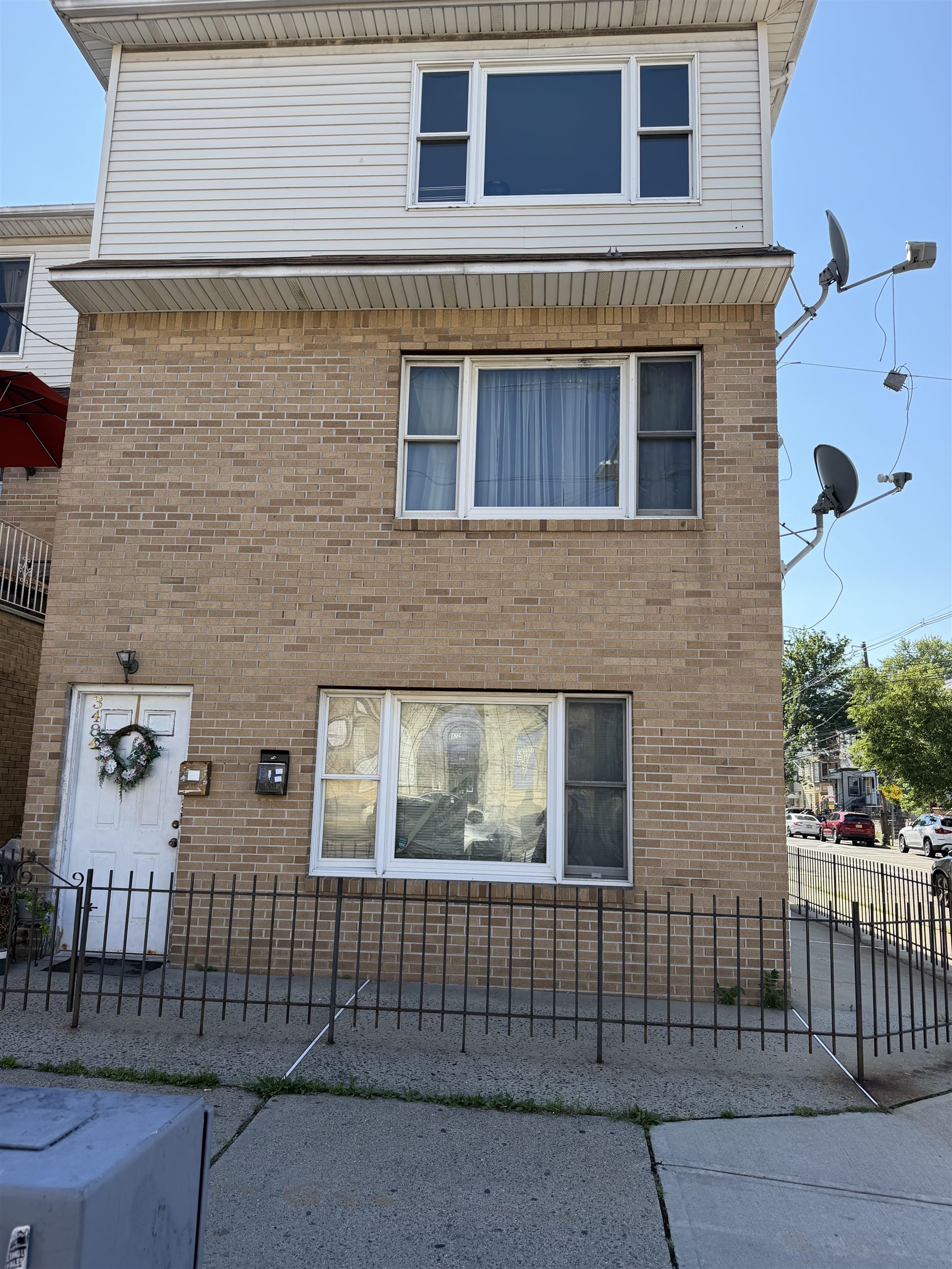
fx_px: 880
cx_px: 476
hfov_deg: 56.8
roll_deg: -1.6
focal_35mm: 24
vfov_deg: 71.6
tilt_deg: +9.2
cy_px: 634
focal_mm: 6.76
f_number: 1.78
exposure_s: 1/1812
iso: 100
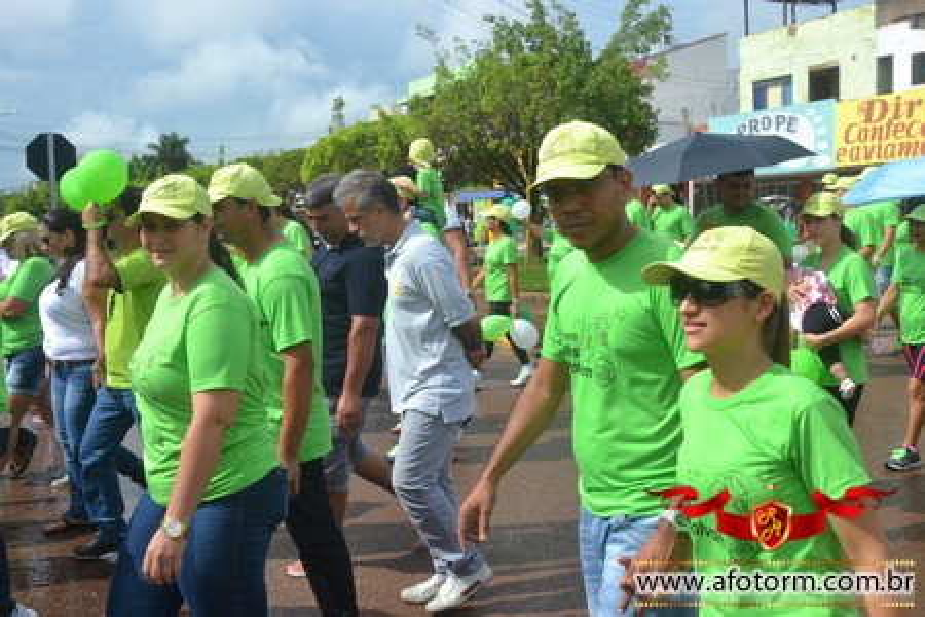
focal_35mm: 39
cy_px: 308
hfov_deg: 49.6
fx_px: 1002
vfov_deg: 34.2
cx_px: 462
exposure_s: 1/320
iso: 100
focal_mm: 26
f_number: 9
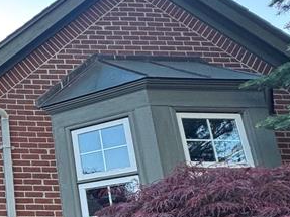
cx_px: -123
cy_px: 167
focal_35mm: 50
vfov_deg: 28.6
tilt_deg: +17.1
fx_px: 419
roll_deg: -0.8
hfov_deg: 28.2
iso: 80
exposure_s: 1/99
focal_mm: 2.22
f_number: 2.2
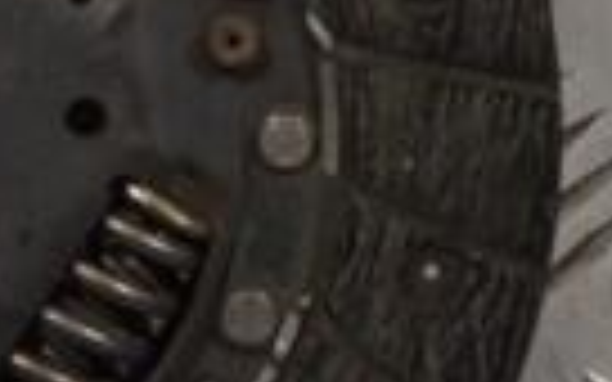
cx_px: -292
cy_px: 67
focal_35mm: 351
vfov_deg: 3.7
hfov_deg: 5.9
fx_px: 5854
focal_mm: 52
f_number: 8
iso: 3200
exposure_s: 1/250
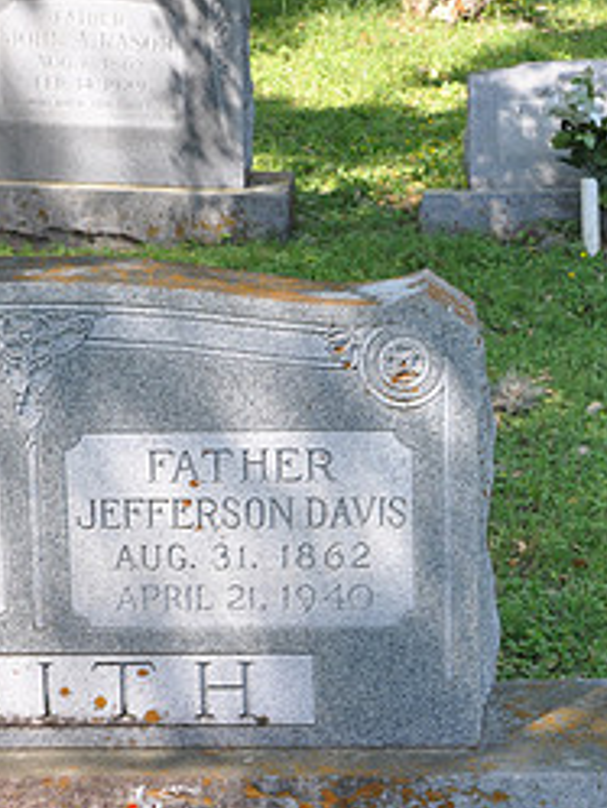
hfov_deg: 13.0
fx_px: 2663
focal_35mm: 114
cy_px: 534
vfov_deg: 17.2
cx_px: 383
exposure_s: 1/60
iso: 200
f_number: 8
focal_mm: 34
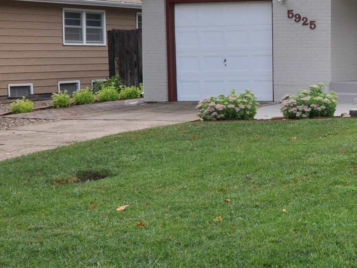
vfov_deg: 15.1
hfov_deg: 18.8
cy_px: 121
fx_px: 1011
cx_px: 446
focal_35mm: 98
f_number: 7.1
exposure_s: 1/200
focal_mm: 20
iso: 200
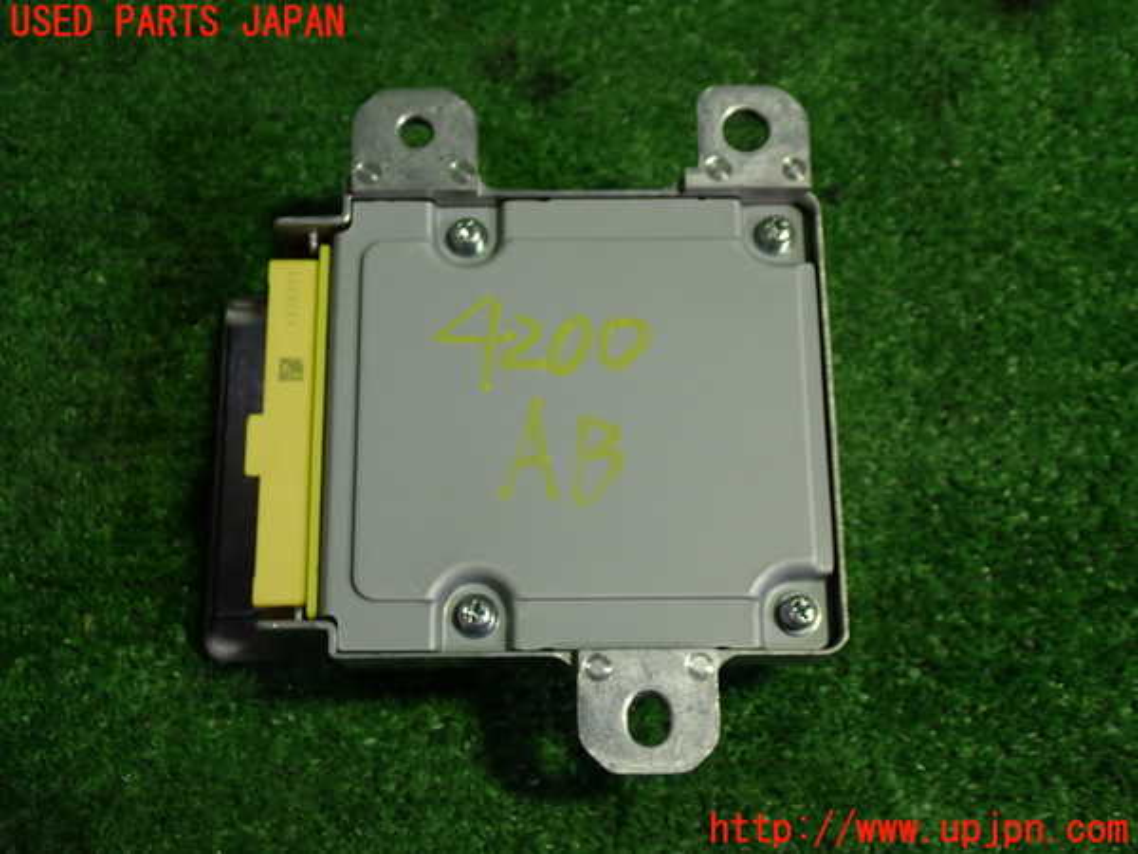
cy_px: 427
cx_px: 569
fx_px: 1545
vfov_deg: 30.9
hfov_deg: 40.4
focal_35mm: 47
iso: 200
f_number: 3.1
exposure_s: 1/50
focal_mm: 8.4
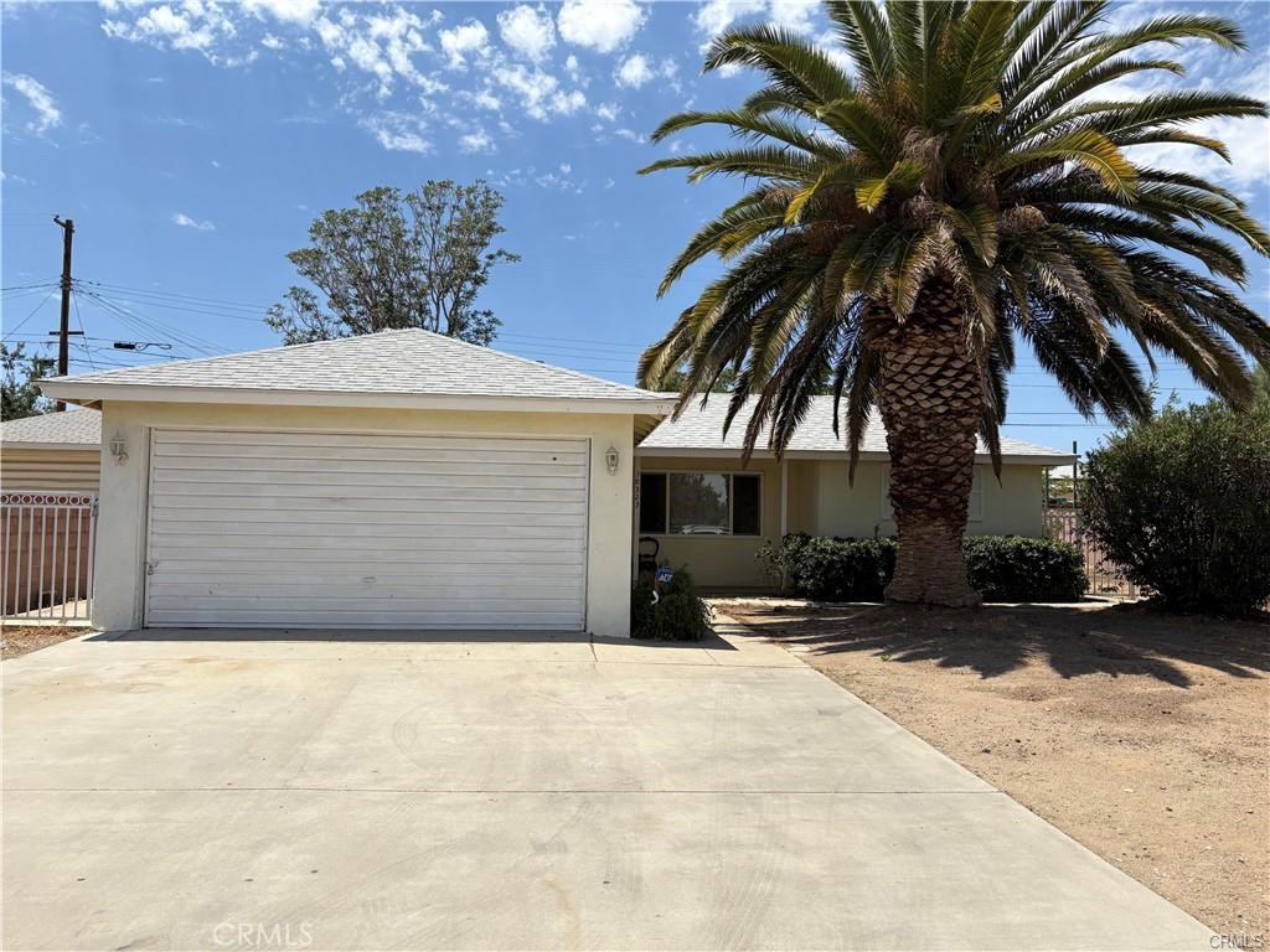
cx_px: 635
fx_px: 954
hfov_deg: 67.3
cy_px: 476
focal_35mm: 26
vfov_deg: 53.1
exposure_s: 1/4950
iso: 50
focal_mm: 5.96
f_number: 1.6
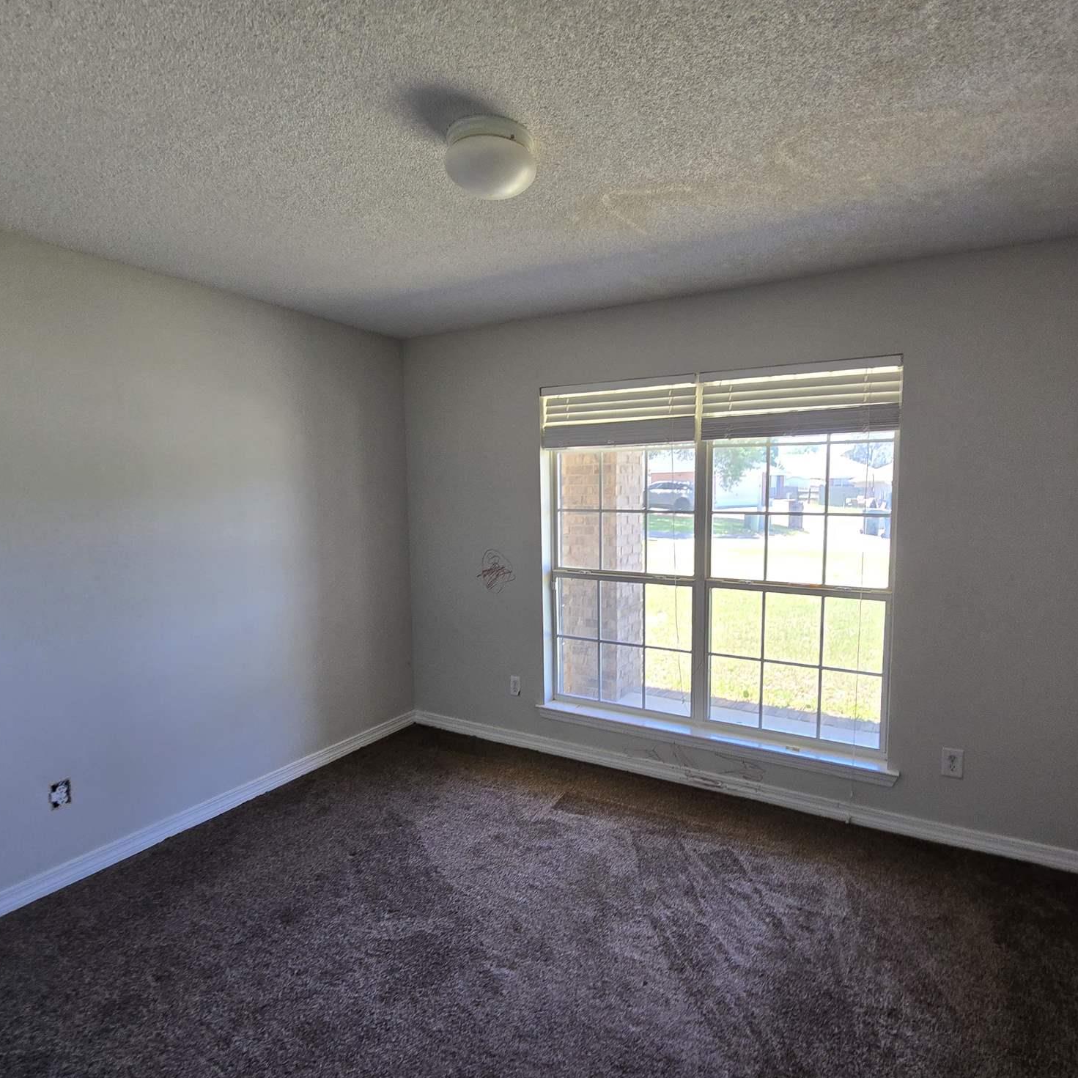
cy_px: 558
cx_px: 587
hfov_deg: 87.2
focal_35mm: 16
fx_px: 564
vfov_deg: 87.4
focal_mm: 2.2
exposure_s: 1/60
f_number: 2.2
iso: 80
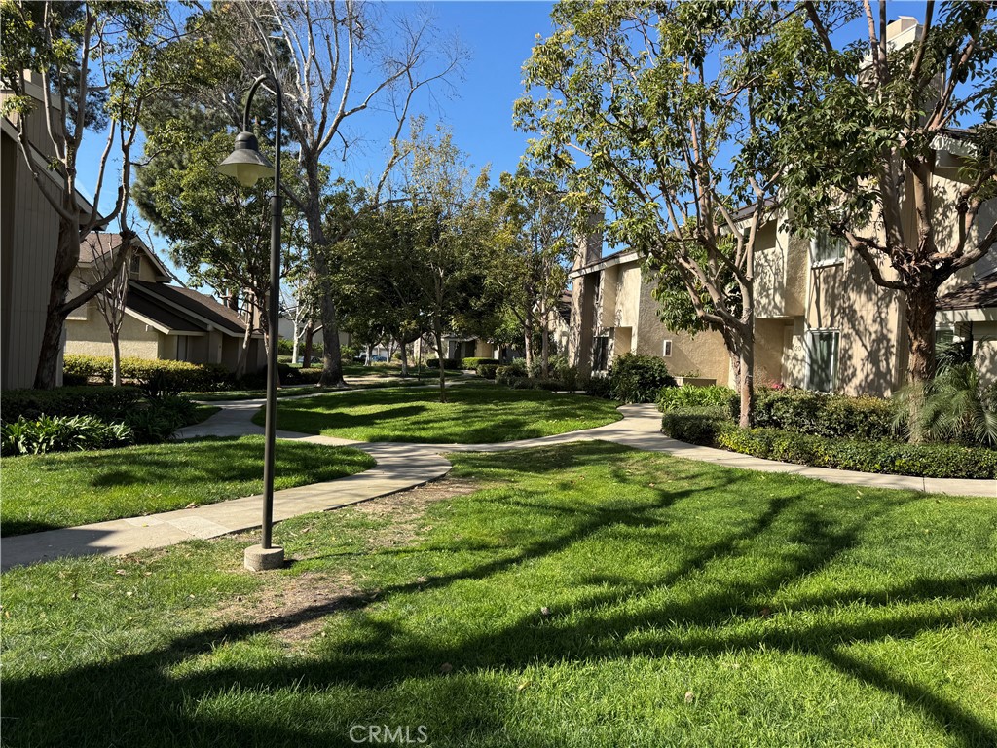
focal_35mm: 24
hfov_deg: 71.6
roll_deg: -2.7
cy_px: 374
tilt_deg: -1.9
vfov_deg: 56.8
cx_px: 498
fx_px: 691
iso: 80
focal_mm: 6.76
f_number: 1.78
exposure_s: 1/2174
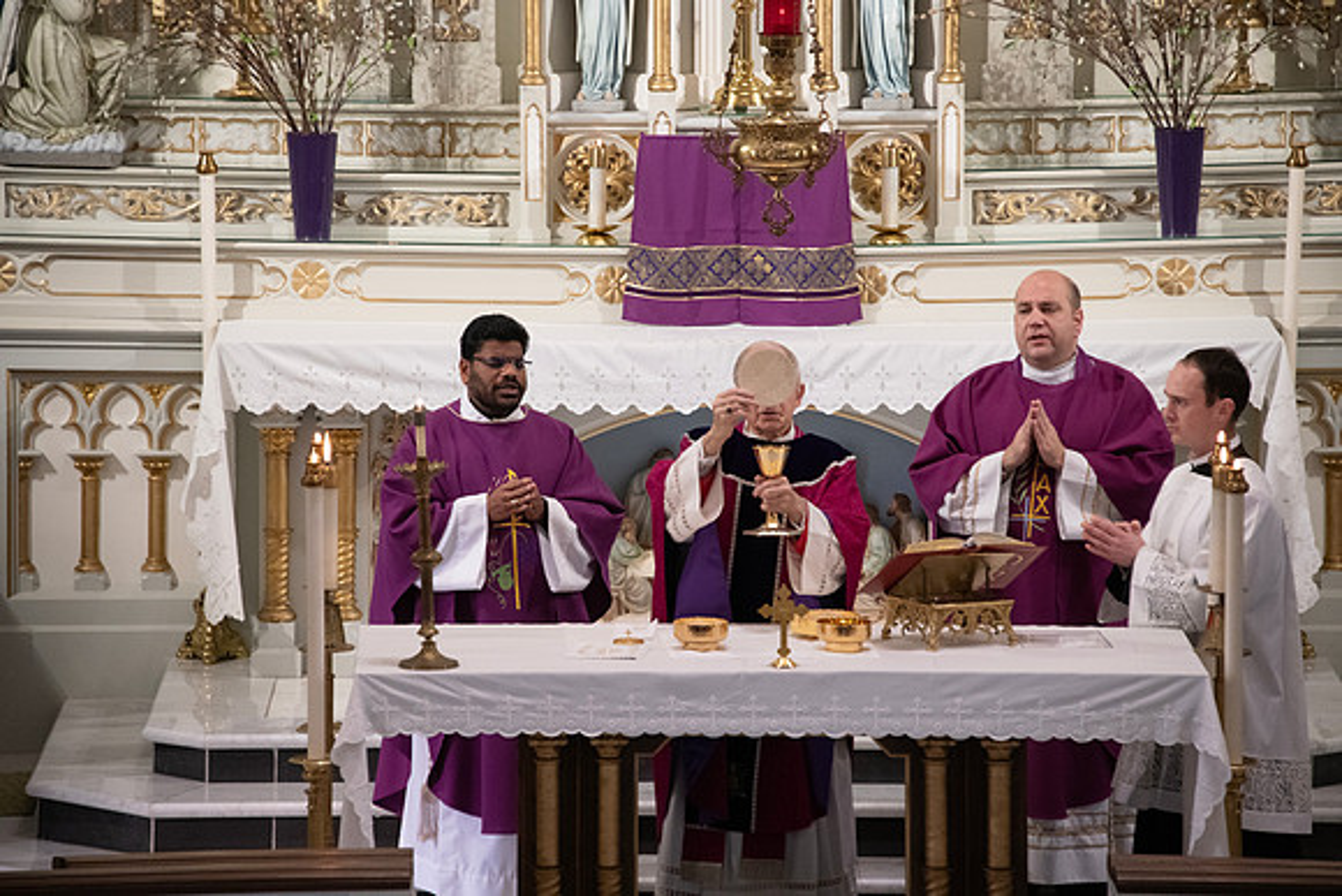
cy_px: 448
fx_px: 9321
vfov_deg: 5.5
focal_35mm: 250
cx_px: 671
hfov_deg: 8.2
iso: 4000
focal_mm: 250
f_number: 7.1
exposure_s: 1/100
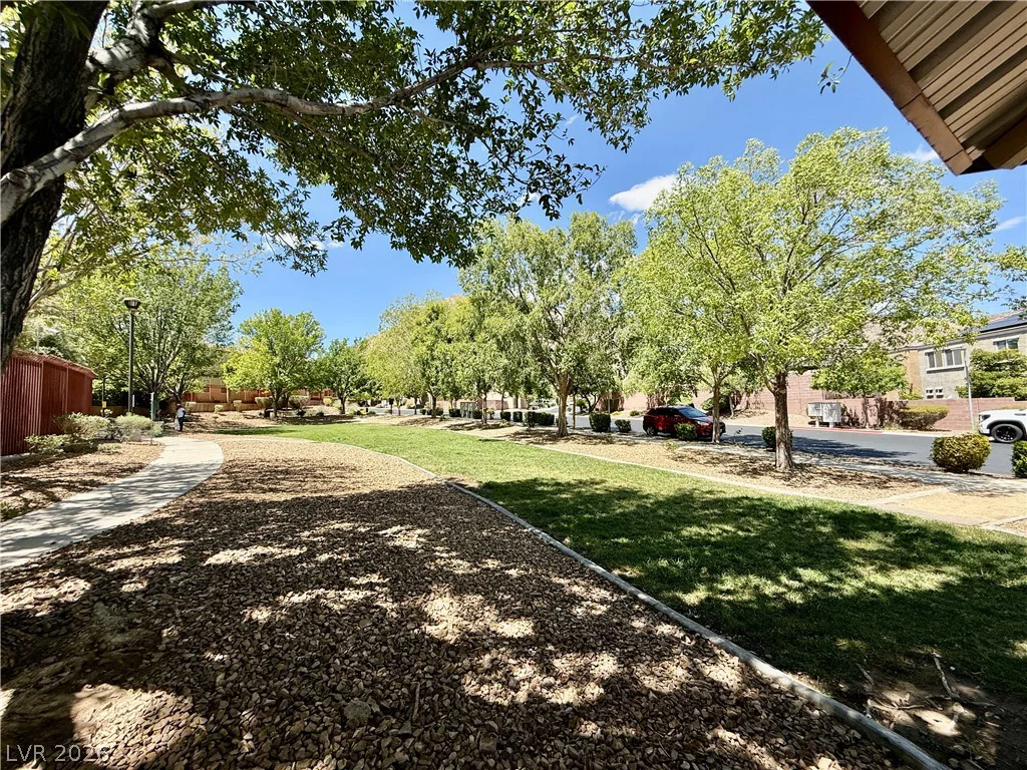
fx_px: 415
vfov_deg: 85.7
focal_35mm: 14
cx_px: 514
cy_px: 385
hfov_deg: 102.1
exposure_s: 1/1033
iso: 50
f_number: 2.2
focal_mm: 2.22
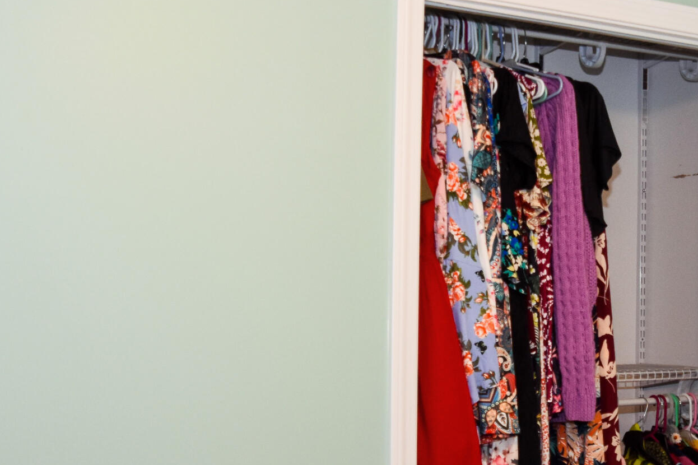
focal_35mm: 65
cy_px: 261
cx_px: 594
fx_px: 1260
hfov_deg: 30.0
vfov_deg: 20.9
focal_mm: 18
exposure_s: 1/80
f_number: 4.5
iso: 800
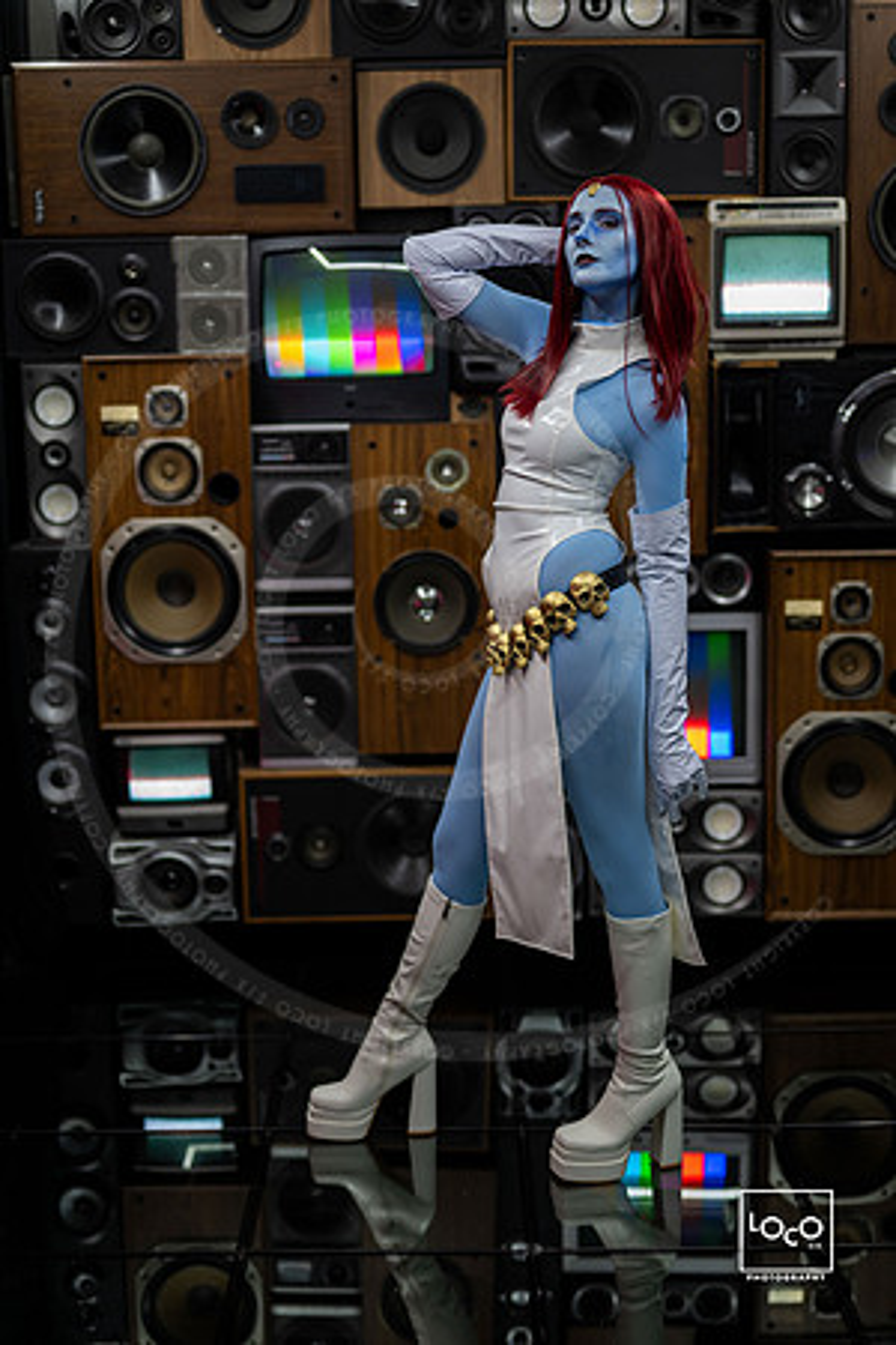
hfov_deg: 27.0
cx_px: 448
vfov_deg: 39.6
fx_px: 1867
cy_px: 672
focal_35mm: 50
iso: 640
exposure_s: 1/250
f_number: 1.4
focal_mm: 50
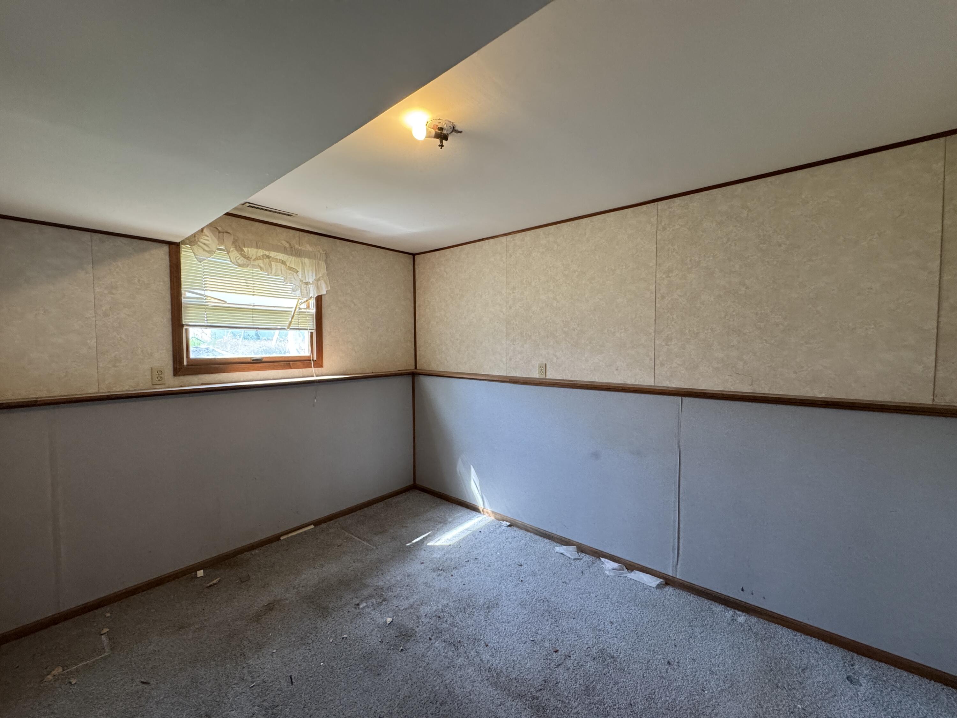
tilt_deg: -3.2
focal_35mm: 14
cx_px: 478
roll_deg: -0.2
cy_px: 359
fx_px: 387
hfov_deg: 102.1
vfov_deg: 85.7
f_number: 2.2
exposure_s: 1/120
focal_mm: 2.22
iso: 320
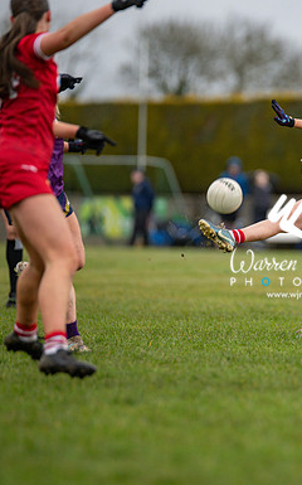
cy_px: 242
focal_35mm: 461
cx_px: 312
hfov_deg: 2.8
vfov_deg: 4.6
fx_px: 6082
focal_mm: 300
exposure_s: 1/1000
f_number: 2.8
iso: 560
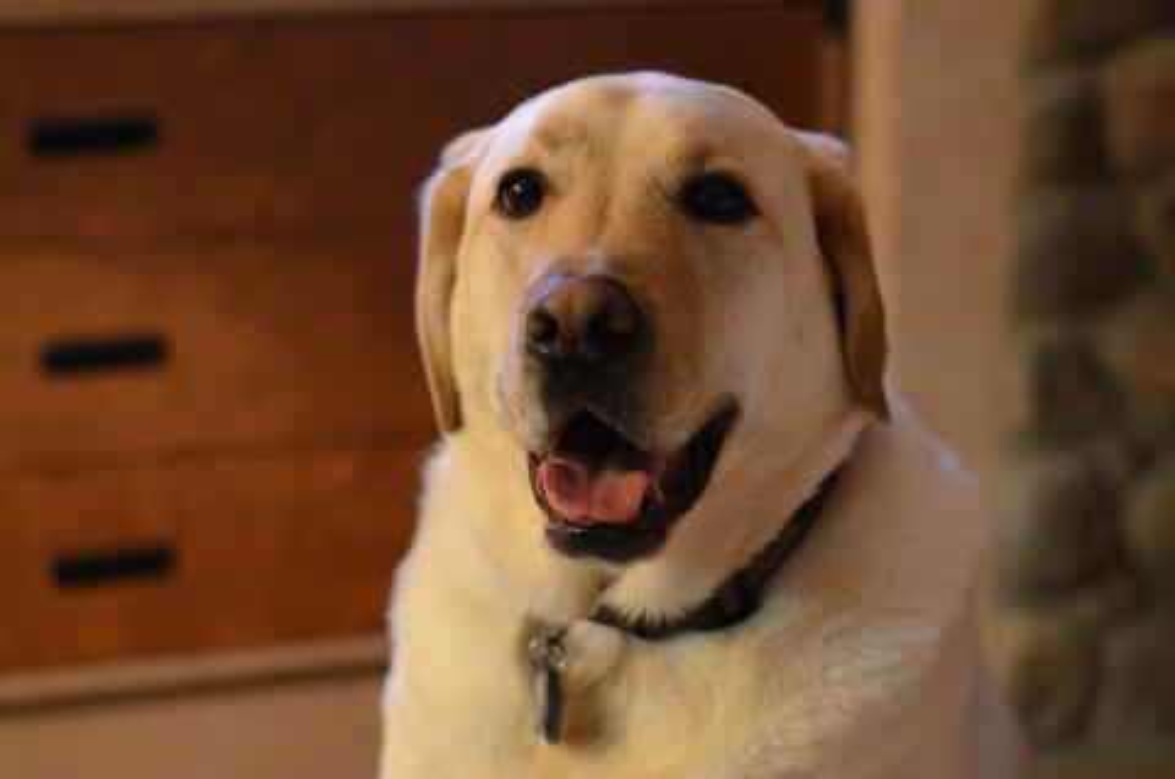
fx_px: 2443
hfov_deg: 27.0
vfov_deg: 18.1
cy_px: 390
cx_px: 588
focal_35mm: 75
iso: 2000
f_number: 2.2
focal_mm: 50
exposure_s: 1/60
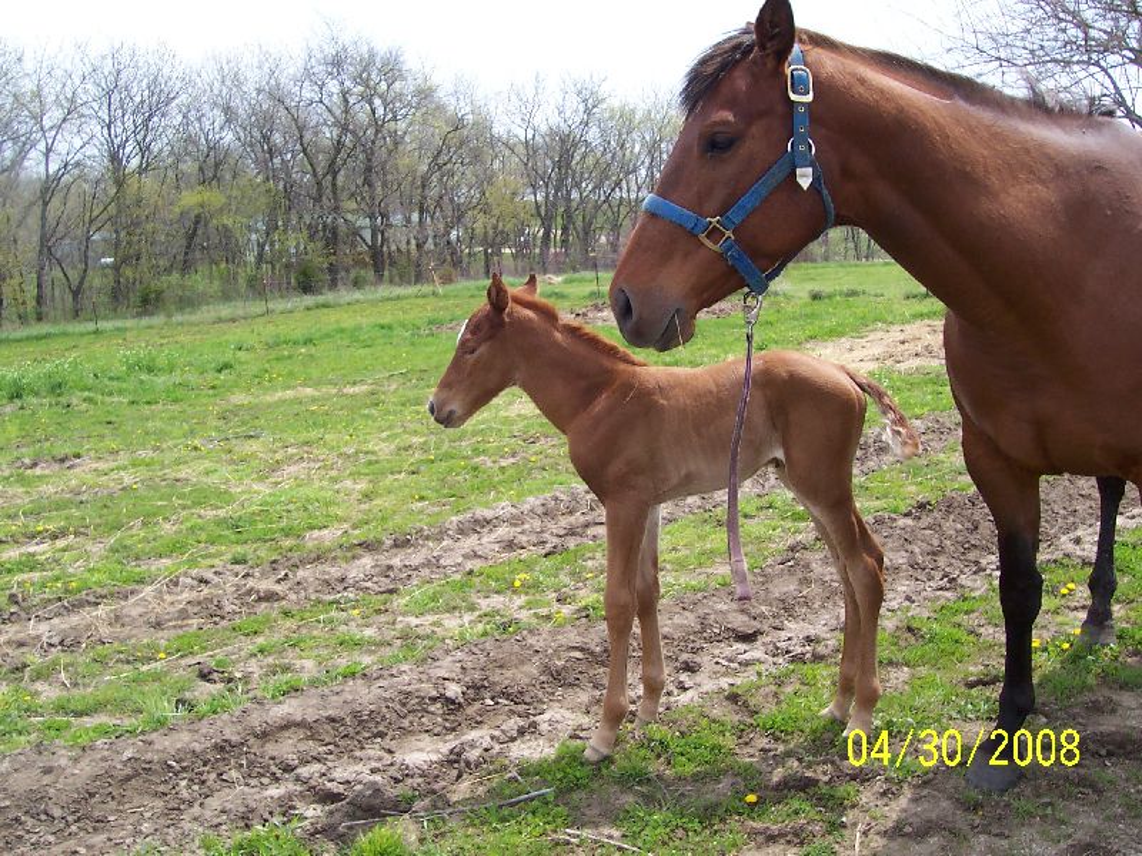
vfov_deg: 38.7
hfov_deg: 50.1
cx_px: 571
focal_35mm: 37
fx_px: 1221
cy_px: 428
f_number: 5.6
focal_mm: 5.6
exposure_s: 1/250
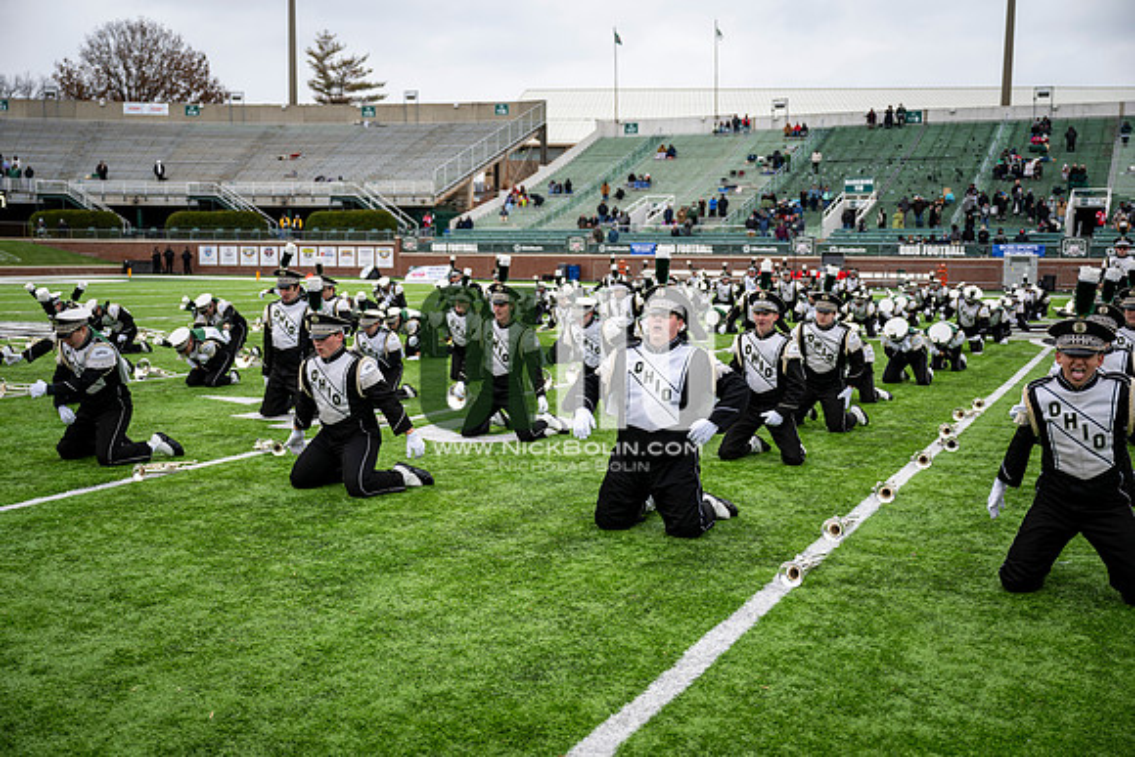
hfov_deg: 50.7
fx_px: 1198
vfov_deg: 35.1
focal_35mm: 38
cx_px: 568
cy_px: 378
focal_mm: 38
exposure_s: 1/500
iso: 100
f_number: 2.8
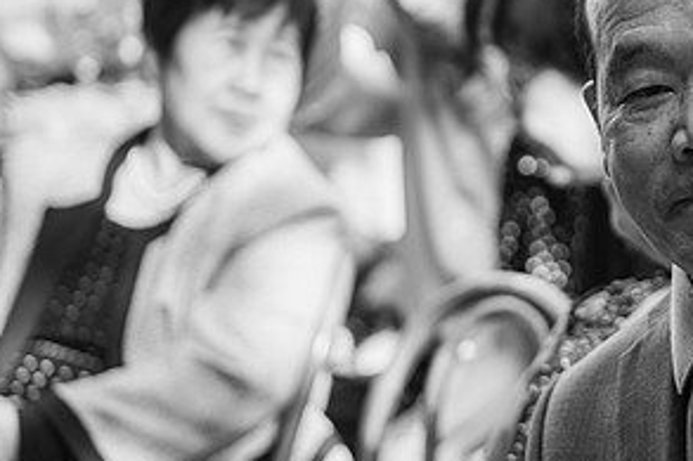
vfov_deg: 6.5
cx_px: 653
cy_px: 216
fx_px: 4079
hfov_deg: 9.7
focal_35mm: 212
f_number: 2.8
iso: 320
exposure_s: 1/250
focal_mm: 71.5
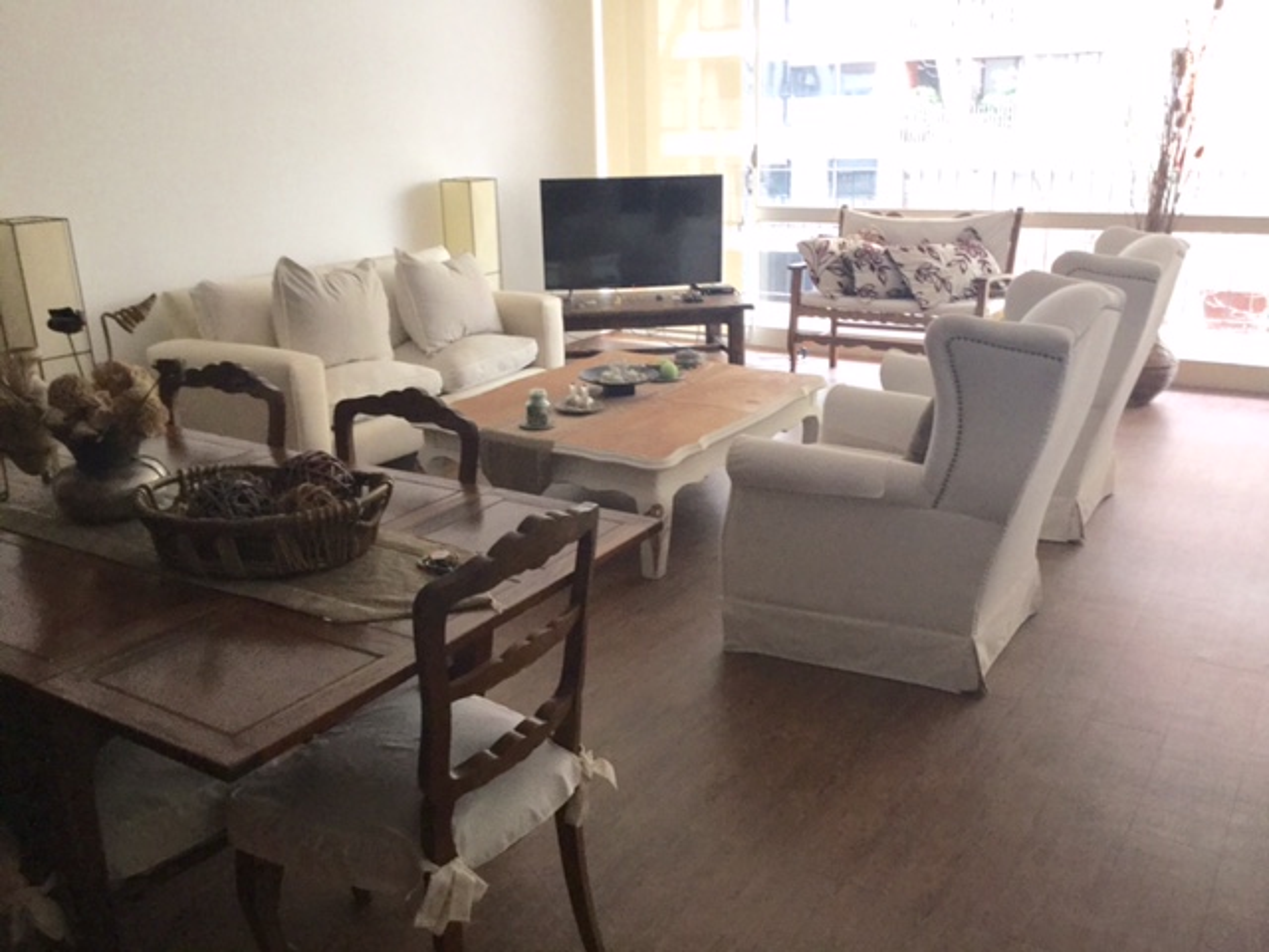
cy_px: 476
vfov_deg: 45.4
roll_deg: +1.0
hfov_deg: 58.4
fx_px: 1136
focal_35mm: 31
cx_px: 634
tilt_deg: -17.0
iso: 160
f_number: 2.4
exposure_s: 1/33
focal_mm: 3.3
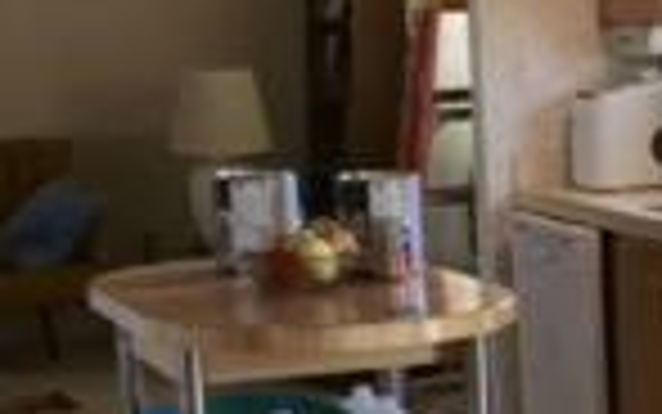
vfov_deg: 9.8
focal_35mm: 134
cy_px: 324
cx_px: 757
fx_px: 2419
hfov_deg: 15.1
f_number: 2.2
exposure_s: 1/30
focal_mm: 4.15
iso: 32
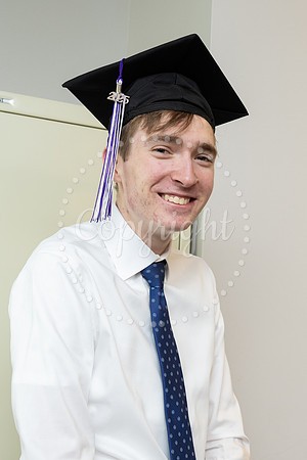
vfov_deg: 34.2
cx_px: 251
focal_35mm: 59
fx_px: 749
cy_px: 237
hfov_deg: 22.8
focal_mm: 35
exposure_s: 1/125
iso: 1000
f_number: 5
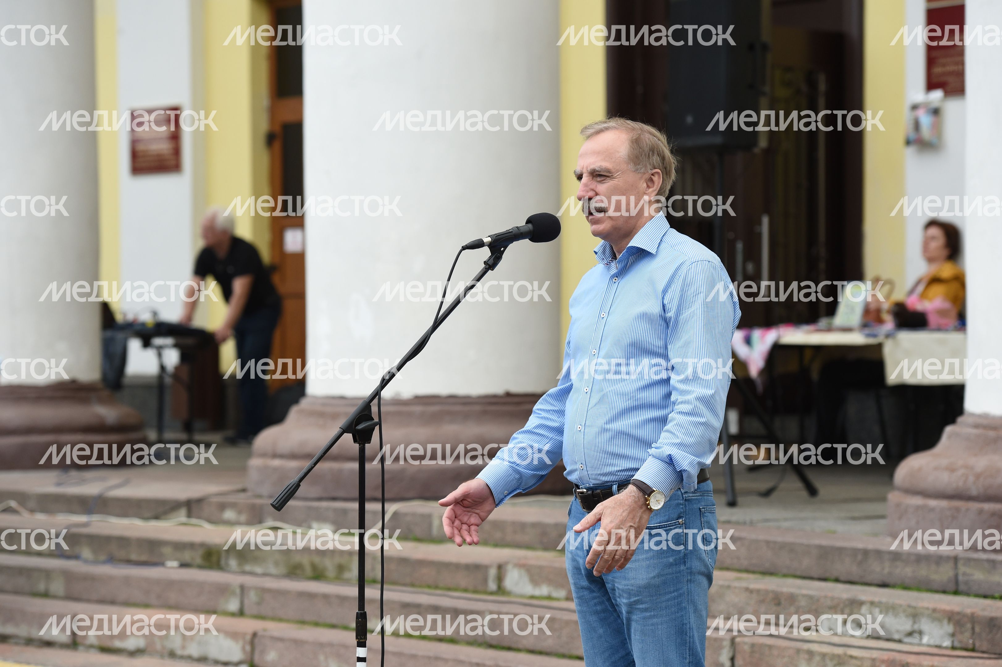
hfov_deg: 18.6
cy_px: 334
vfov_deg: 12.4
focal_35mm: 110
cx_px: 501
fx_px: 3060
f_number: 5
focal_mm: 110
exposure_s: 1/2500
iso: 1000
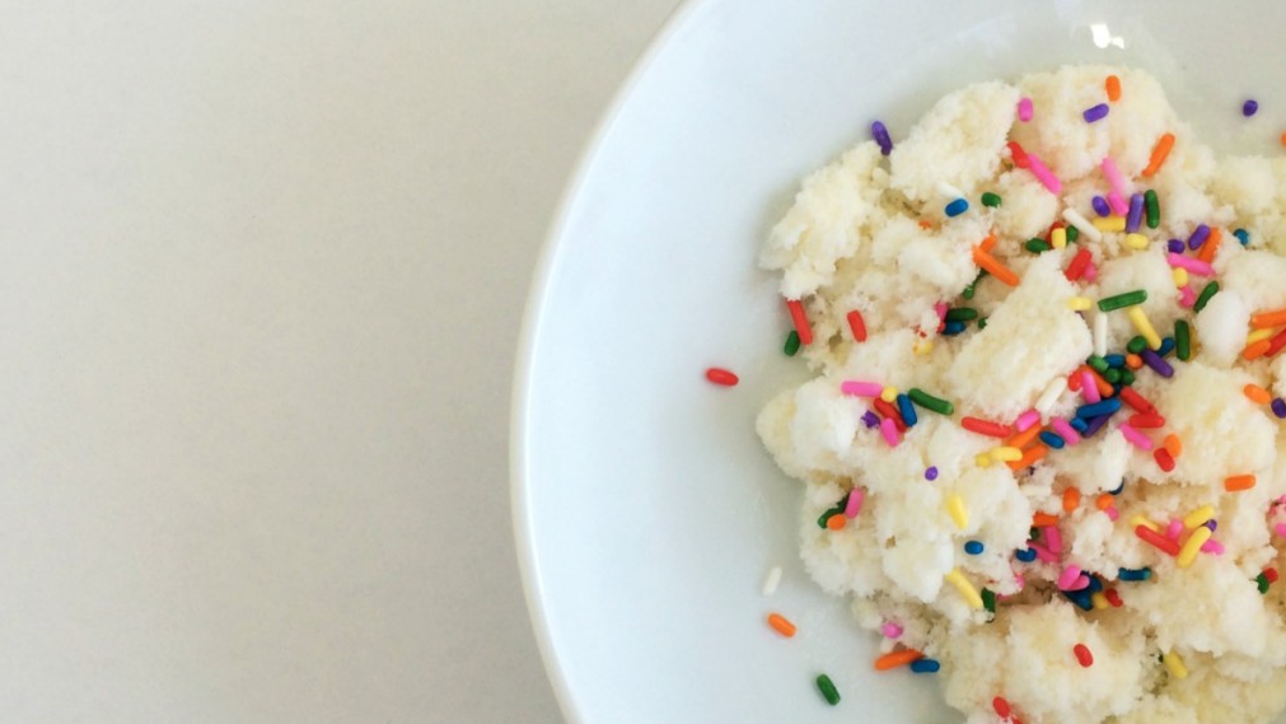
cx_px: 636
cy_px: 405
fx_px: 1091
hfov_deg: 61.0
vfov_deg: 36.6
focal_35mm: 32
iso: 40
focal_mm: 4.15
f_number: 2.2
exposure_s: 1/120
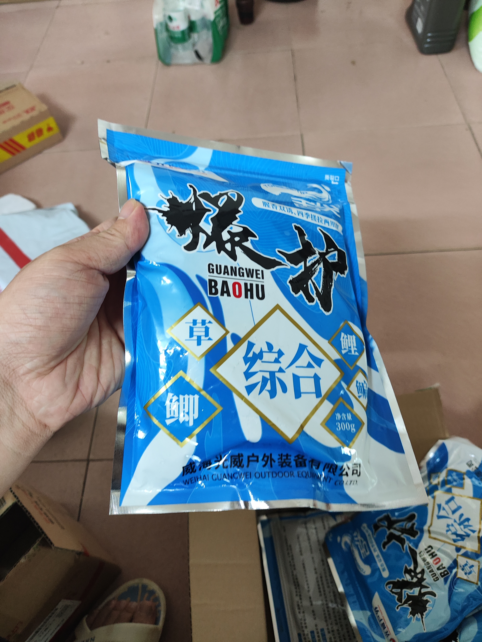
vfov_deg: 71.6
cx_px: 241
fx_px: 445
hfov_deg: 56.9
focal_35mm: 24
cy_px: 321
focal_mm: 4.68
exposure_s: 1/33.3
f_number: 1.8
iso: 727
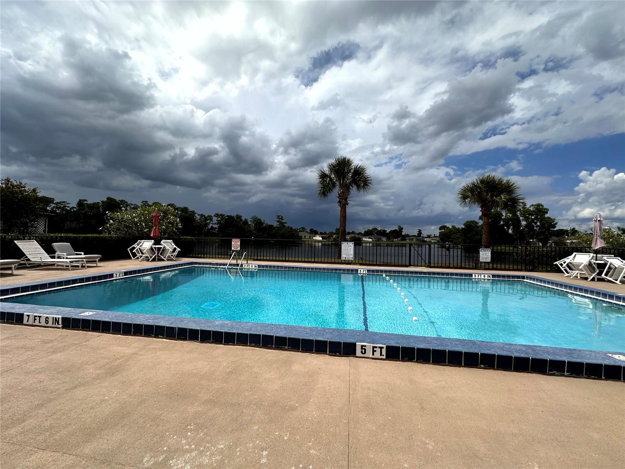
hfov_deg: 102.1
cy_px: 234
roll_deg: -1.2
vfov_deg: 85.7
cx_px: 312
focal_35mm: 14
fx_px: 253
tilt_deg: +1.8
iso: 50
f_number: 2.2
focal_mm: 2.22
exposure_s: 1/3300
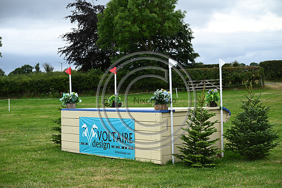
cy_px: 94
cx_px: 141
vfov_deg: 18.4
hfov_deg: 27.3
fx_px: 580
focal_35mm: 74
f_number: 5
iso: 560
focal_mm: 74
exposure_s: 1/800
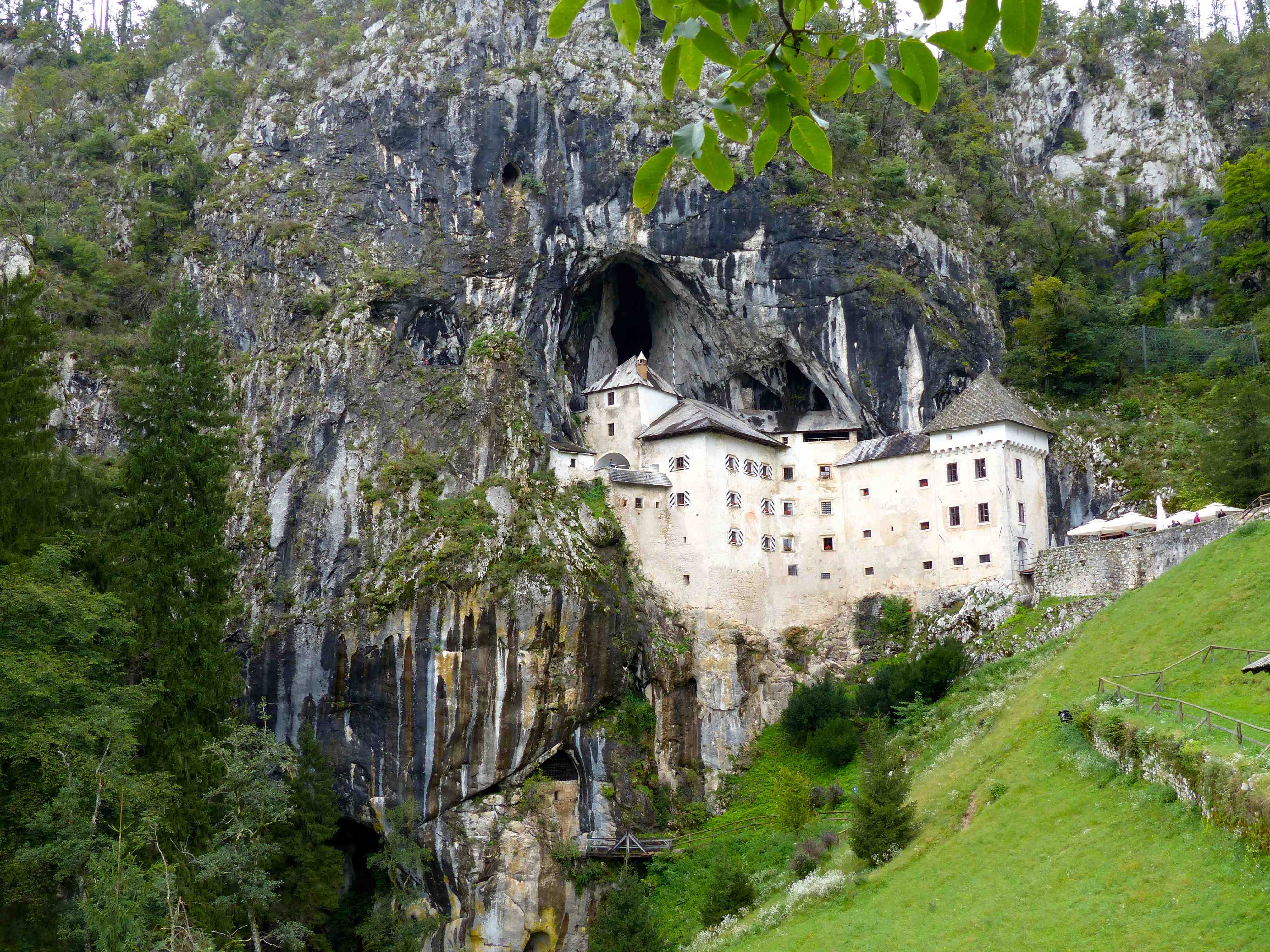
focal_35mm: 38
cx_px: 635
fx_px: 1394
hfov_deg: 49.0
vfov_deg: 37.7
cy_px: 476
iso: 100
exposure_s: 1/125
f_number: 4
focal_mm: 6.6
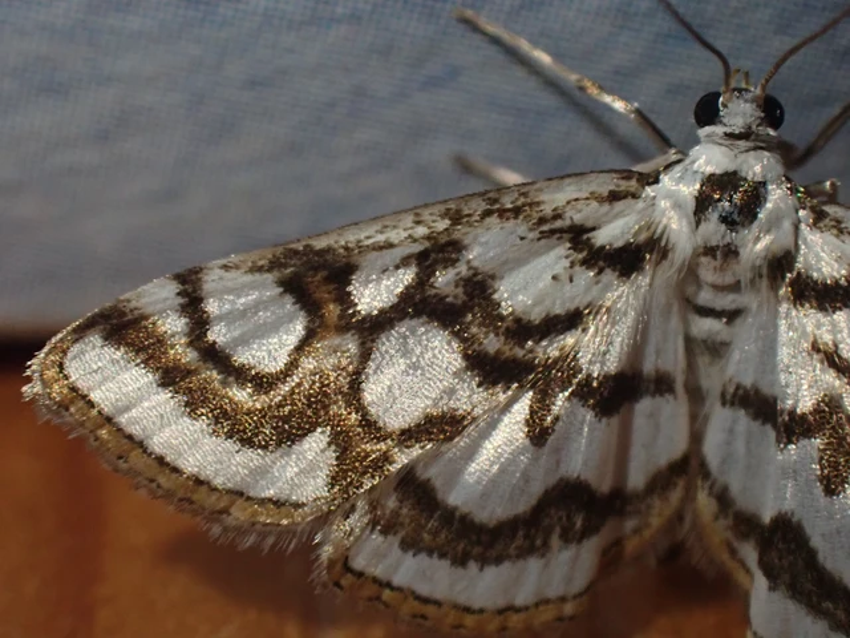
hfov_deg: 19.6
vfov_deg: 14.8
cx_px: 425
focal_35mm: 100
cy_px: 319
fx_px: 2456
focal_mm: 18
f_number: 6.3
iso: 800
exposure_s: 1/250
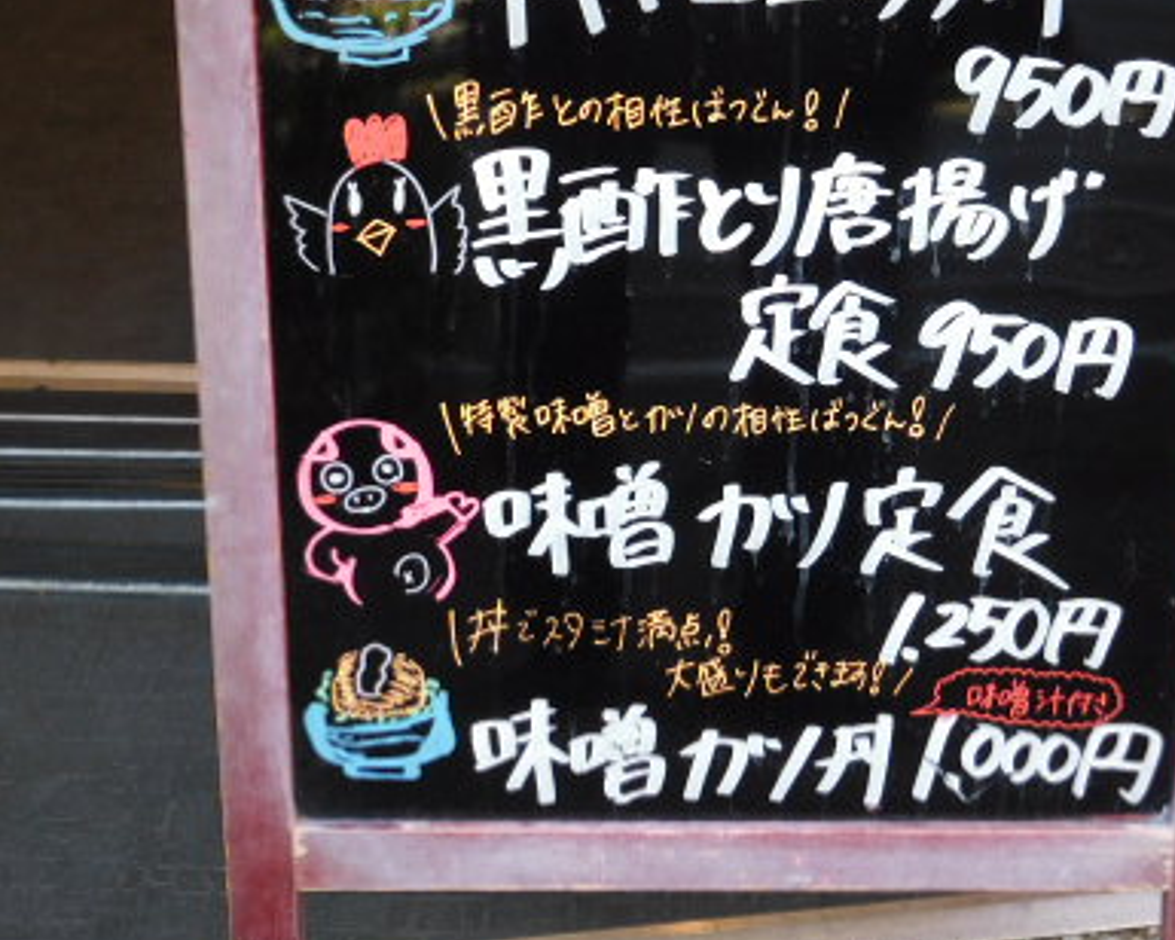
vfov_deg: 20.9
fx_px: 2539
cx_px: 772
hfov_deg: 25.9
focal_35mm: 73
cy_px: 278
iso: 125
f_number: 3.7
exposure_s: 1/100
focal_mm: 8
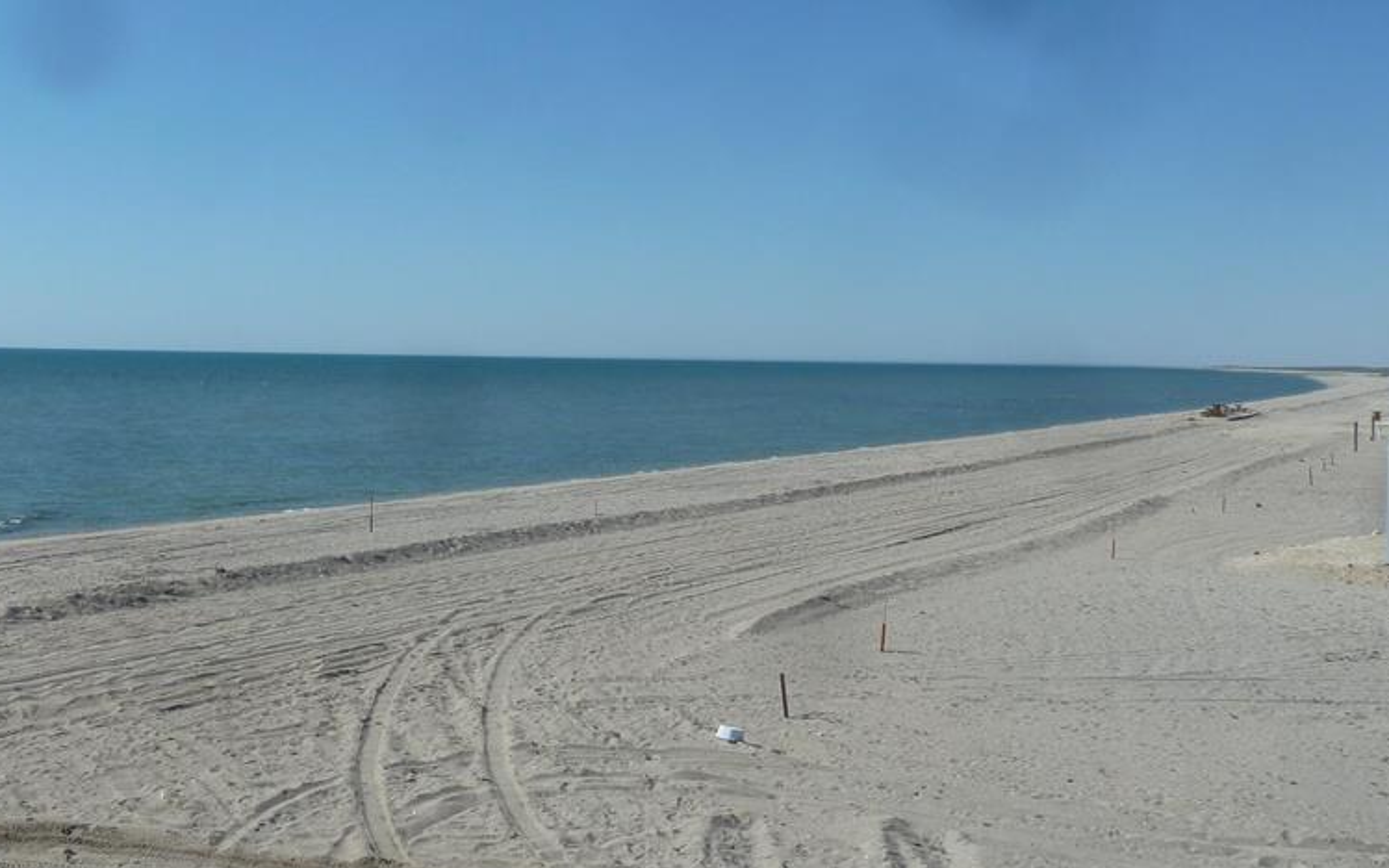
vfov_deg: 30.5
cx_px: 452
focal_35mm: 42
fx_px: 1590
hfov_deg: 46.4
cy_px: 414
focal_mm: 4.7
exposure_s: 1/640
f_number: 5.6
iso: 80
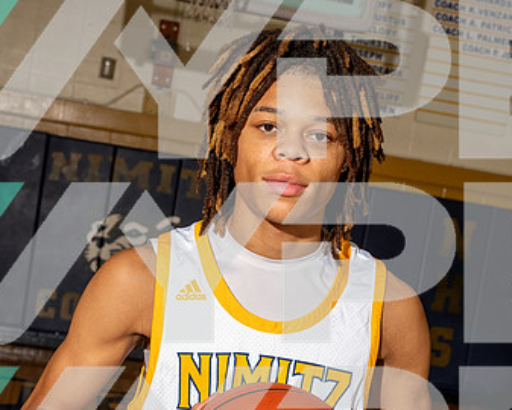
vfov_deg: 21.5
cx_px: 252
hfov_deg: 26.8
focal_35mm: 71
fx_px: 1077
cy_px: 263
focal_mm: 44
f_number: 8
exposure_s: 1/250
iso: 800
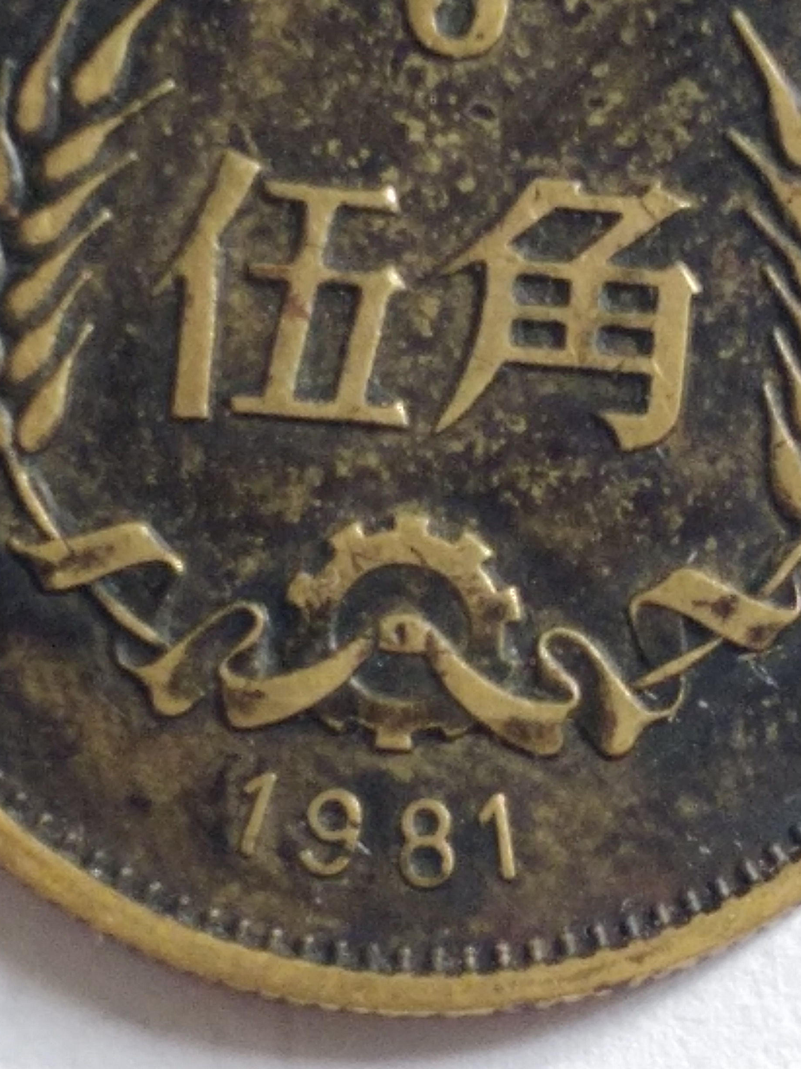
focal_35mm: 39
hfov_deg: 36.8
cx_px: 423
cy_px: 350
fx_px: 1203
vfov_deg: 47.0
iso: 170
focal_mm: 3.94
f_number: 1.9
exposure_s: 1/25
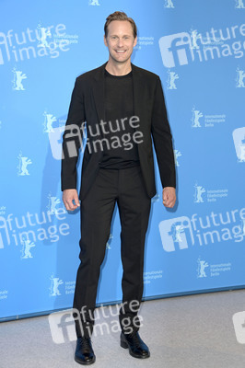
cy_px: 184
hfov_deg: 21.9
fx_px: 634
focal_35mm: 62
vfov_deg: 32.4
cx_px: 122
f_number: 5.6
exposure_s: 1/250
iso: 1000
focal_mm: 62
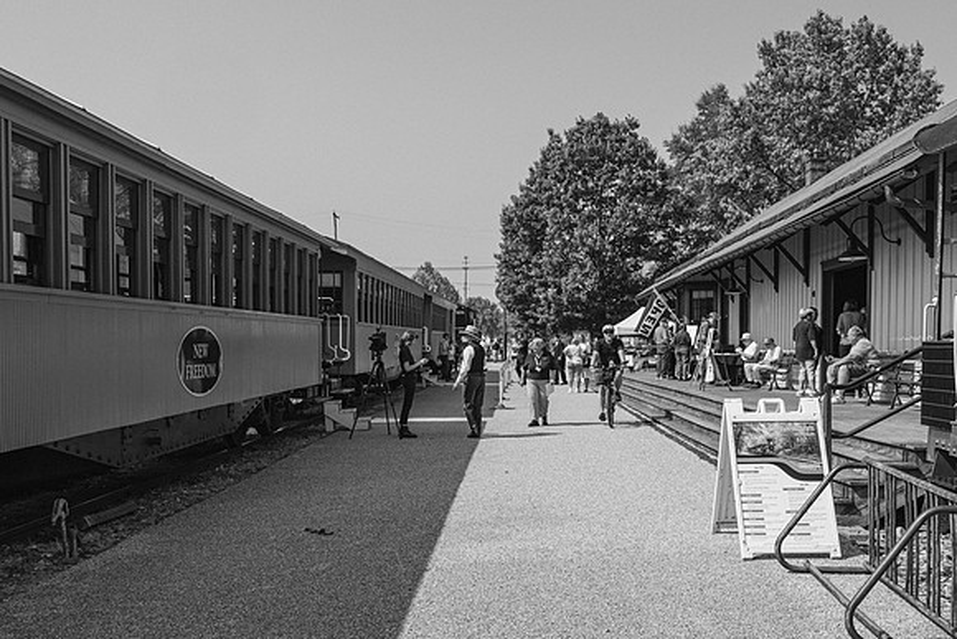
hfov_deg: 52.5
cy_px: 353
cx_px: 472
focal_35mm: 37
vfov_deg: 36.4
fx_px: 971
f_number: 7.1
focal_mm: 24
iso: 64
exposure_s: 1/250
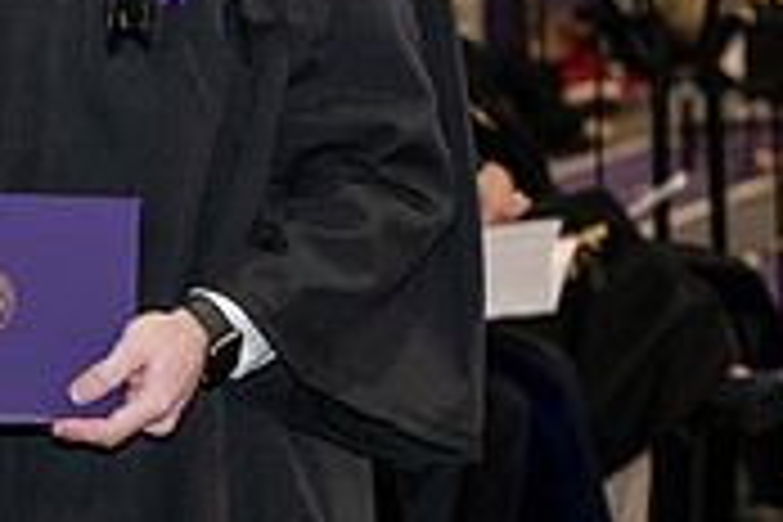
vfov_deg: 5.9
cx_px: -387
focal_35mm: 233
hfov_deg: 8.6
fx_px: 5067
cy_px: -25
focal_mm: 70
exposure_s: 1/200
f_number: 5
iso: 2500
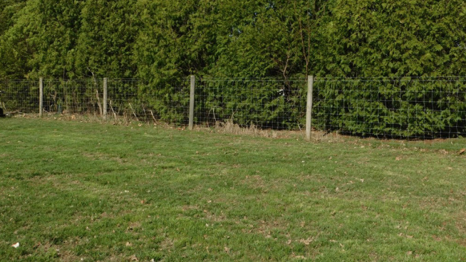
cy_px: 103
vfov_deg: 23.9
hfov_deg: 41.3
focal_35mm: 50
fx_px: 618
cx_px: 233
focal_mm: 8
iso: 125
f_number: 3.7
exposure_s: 1/1250
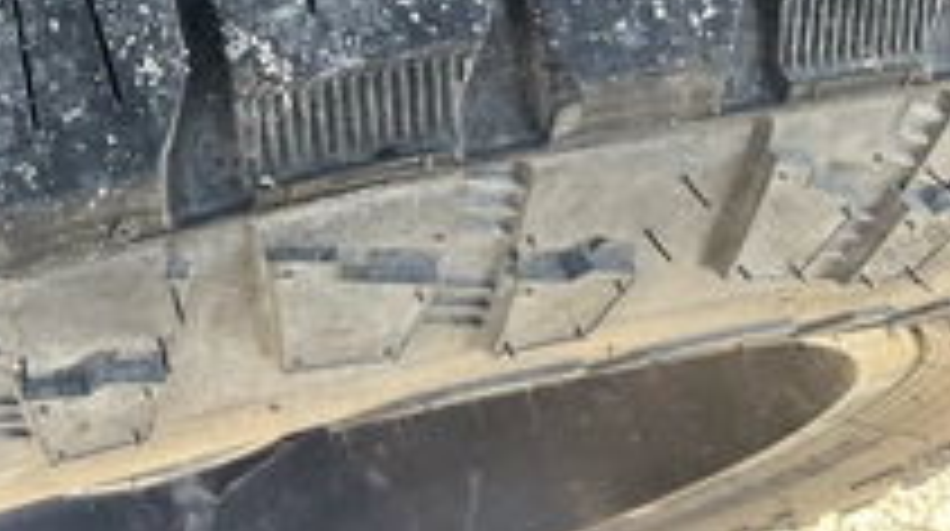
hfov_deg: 32.8
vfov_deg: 19.4
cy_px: 0
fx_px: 1509
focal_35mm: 60
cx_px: 59
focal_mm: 3
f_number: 1.8
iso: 32
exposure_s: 1/122
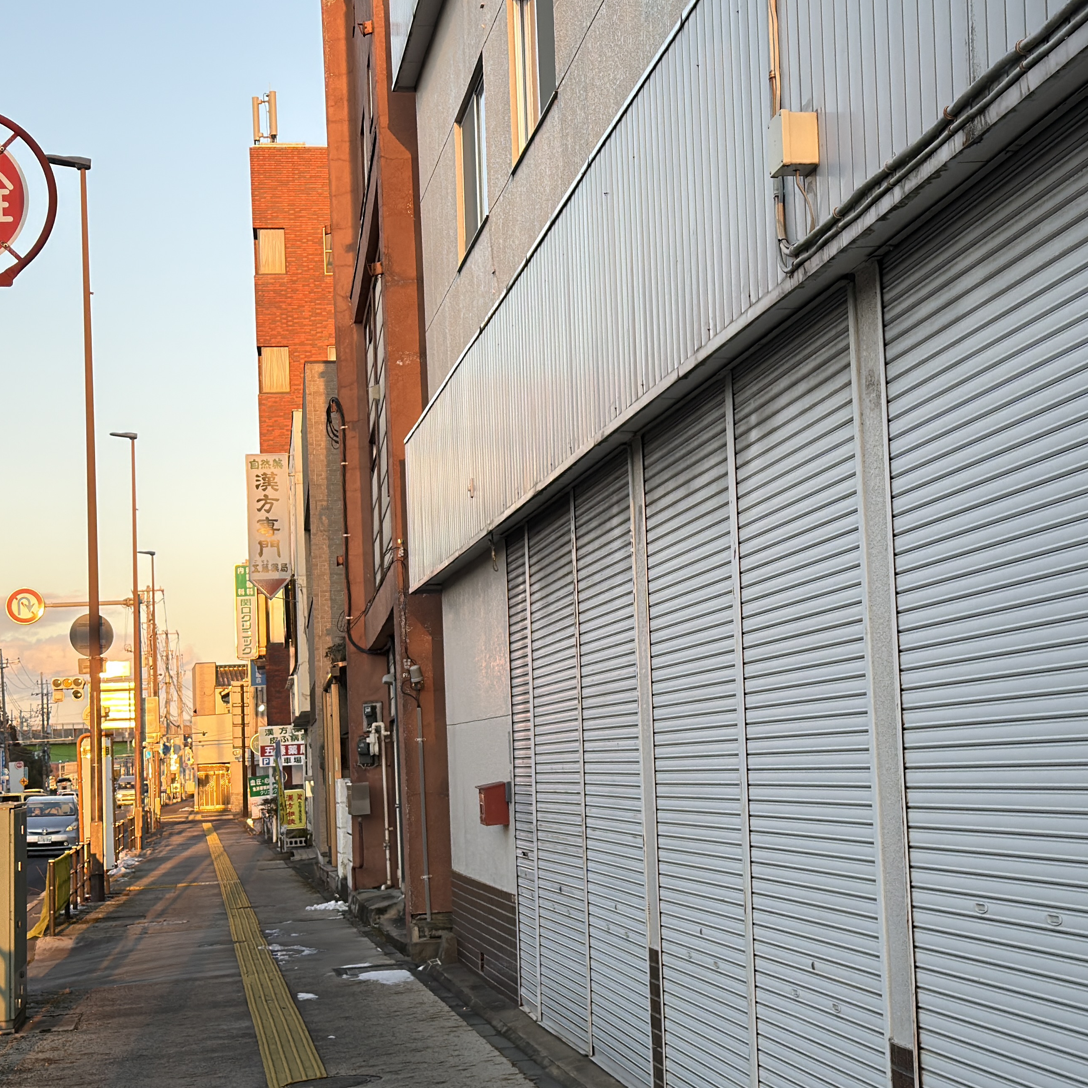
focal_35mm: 68
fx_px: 2418
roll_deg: +3.1
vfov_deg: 25.4
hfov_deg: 25.3
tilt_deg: +6.7
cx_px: 705
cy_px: 538
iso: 64
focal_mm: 6.76
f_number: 1.78
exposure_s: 1/474
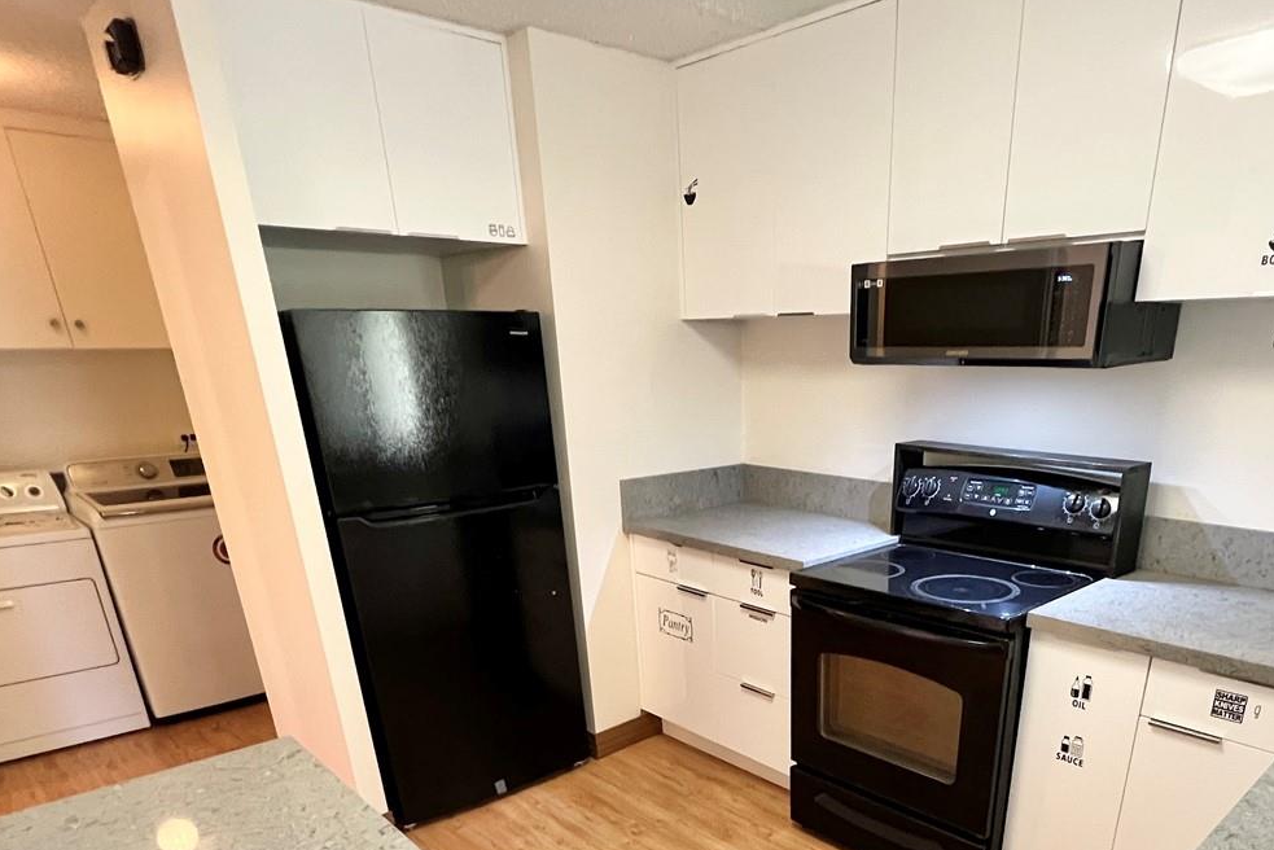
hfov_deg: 77.7
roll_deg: +0.3
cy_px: 724
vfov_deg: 52.1
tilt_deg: -25.0
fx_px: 779
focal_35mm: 22
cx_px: 761
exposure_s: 1/60
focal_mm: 1.57
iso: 500
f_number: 1.8
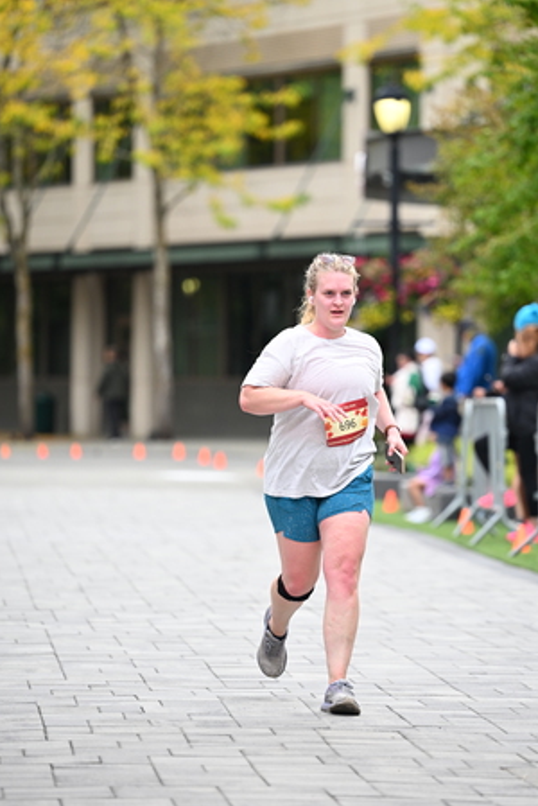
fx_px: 4521
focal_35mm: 202
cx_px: 320
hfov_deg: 6.8
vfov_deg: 10.2
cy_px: 393
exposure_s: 1/2000
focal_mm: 165
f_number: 2.8
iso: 640
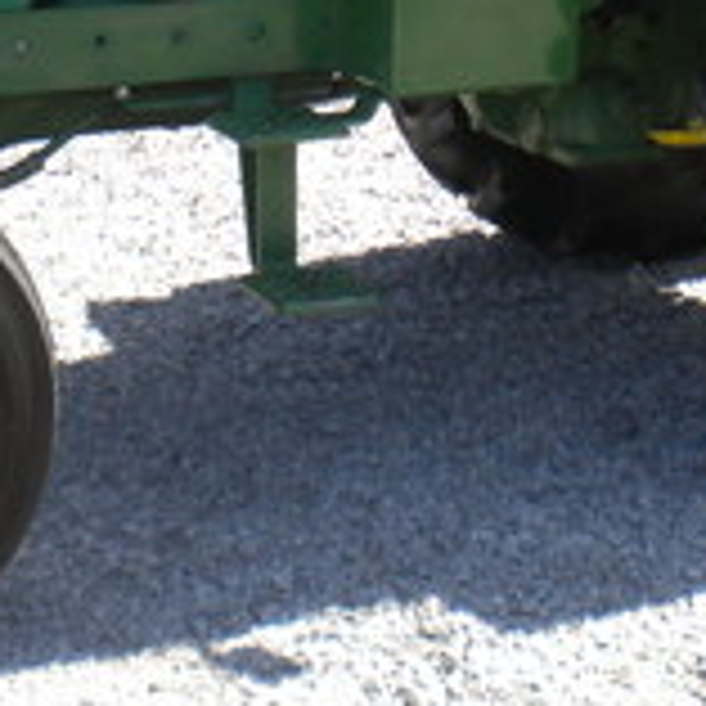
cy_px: -90
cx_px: 337
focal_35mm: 107
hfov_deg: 16.3
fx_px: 2469
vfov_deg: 15.8
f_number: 4.6
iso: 80
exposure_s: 1/269
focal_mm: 6.3
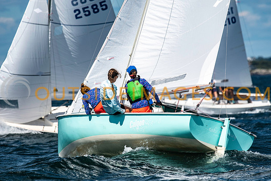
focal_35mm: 450
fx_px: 3388
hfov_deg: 4.6
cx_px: 136
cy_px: 90
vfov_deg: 3.1
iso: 500
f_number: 5
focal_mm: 300
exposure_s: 1/6400
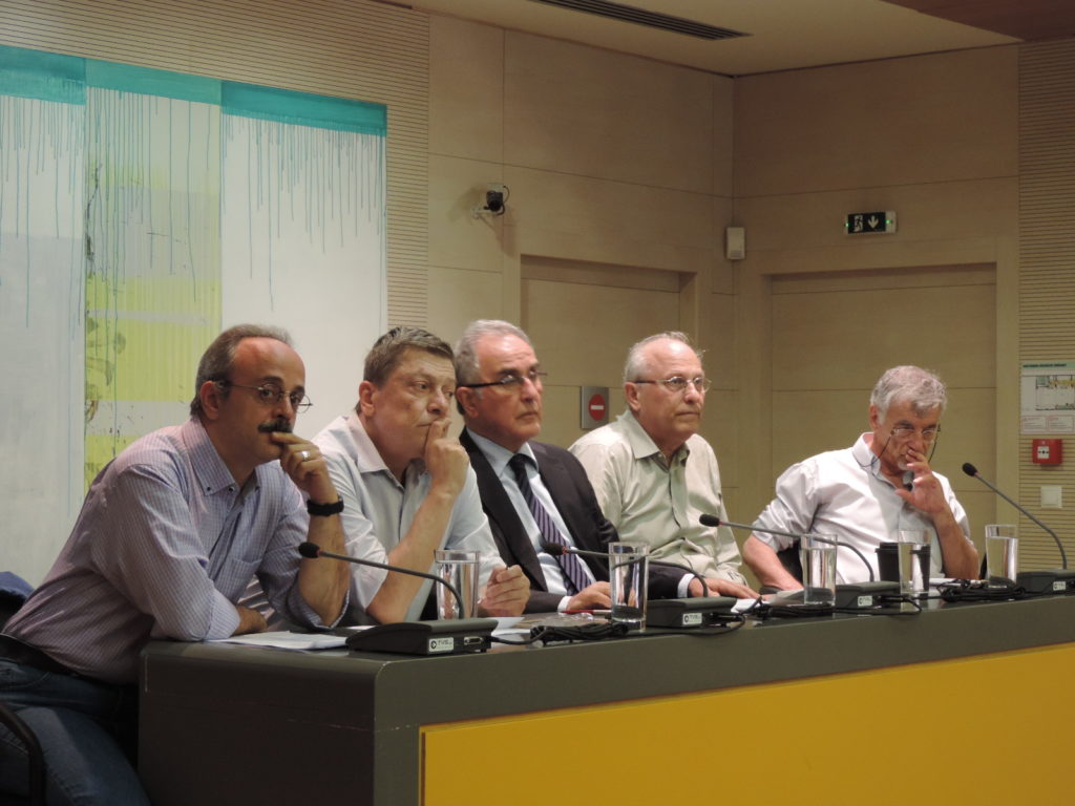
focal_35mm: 75
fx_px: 2329
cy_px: 403
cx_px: 538
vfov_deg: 19.6
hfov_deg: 26.0
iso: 400
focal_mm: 13.3
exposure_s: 1/25
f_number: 3.9
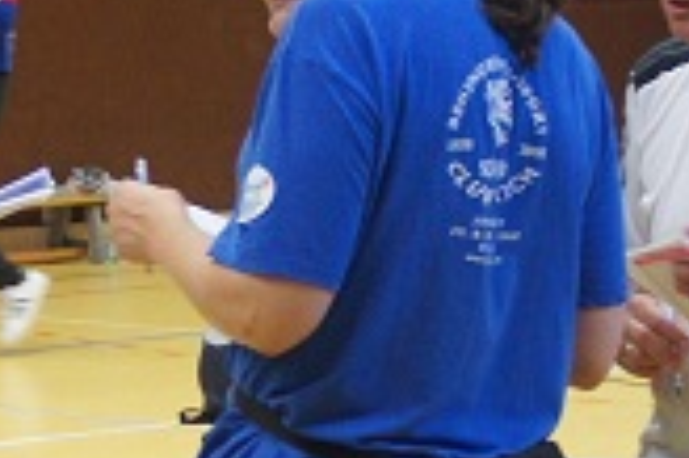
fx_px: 4903
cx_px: 223
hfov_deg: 8.0
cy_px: 181
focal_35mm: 256
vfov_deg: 5.3
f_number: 4.5
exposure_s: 1/50
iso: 1600
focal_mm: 35
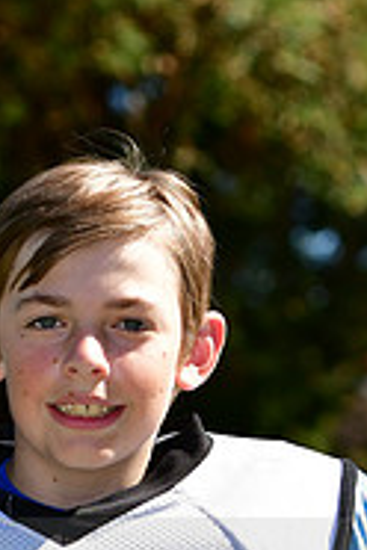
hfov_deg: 3.3
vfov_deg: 4.9
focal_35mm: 421
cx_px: 96
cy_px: 559
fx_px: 6437
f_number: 4.5
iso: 400
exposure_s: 1/2500
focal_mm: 90
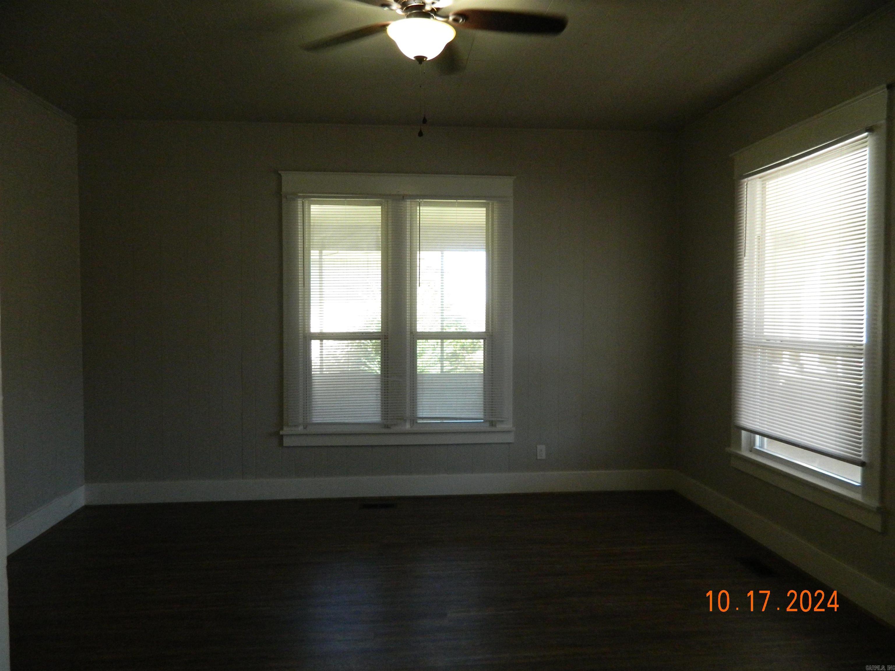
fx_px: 646
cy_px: 336
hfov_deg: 69.4
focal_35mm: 25
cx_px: 448
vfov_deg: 54.9
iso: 400
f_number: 3.1
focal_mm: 4.5
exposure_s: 1/80
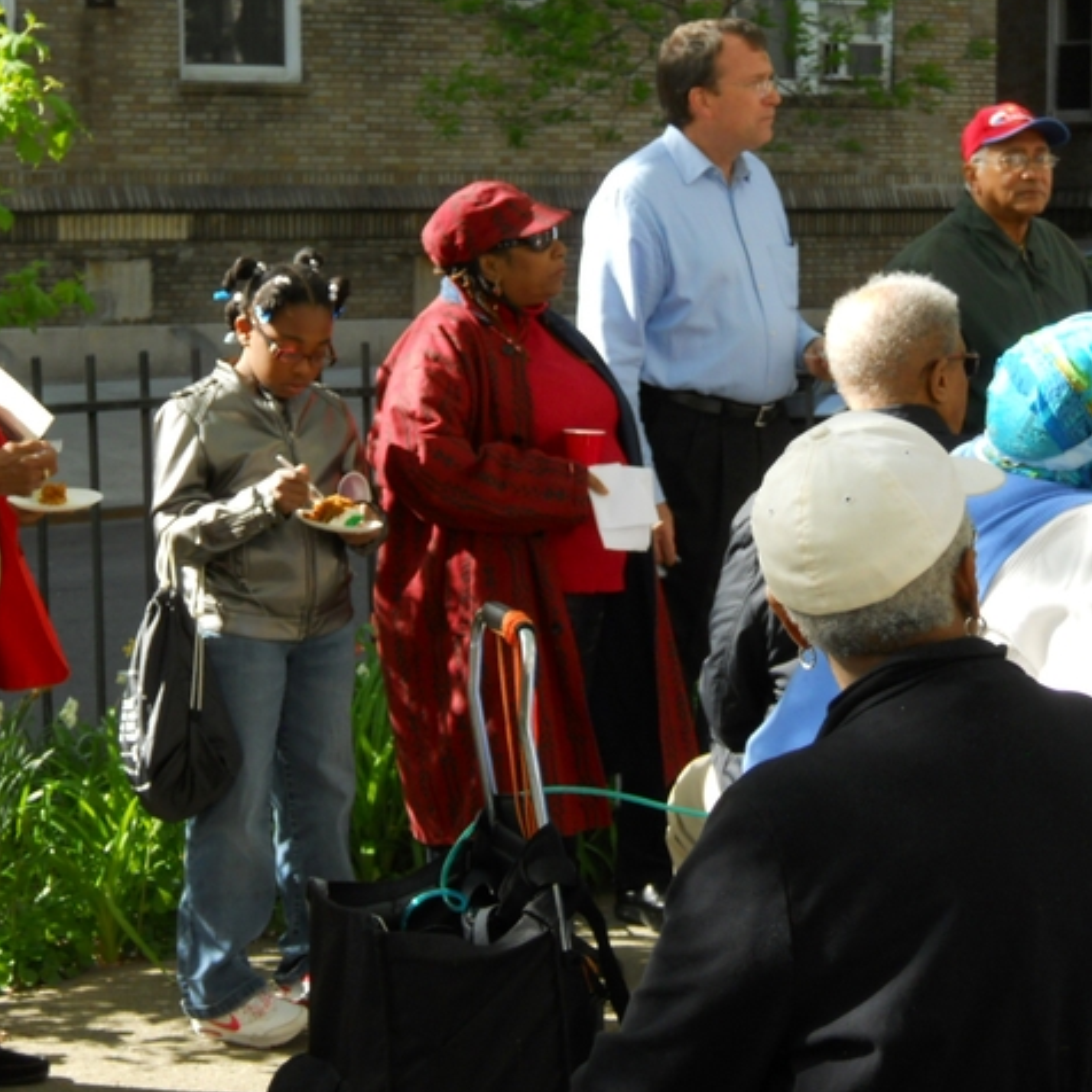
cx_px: 553
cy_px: 546
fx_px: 3141
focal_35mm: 88
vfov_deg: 19.7
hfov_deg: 19.7
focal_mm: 13.2
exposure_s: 1/250
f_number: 4.4
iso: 200
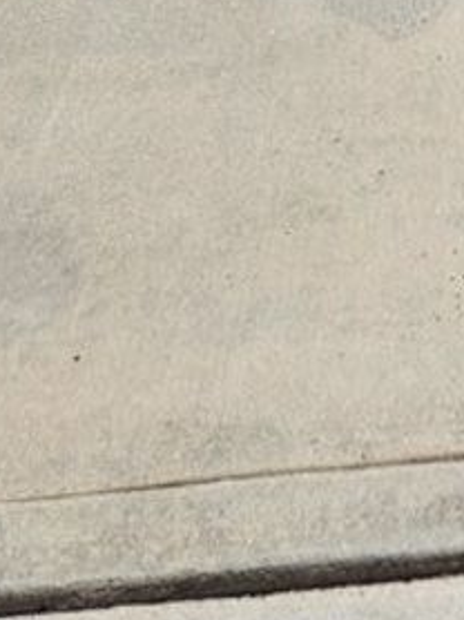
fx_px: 2023
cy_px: -757
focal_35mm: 113
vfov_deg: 13.7
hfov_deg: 12.5
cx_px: 685
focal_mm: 5.4
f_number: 1.8
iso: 25
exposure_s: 1/4743
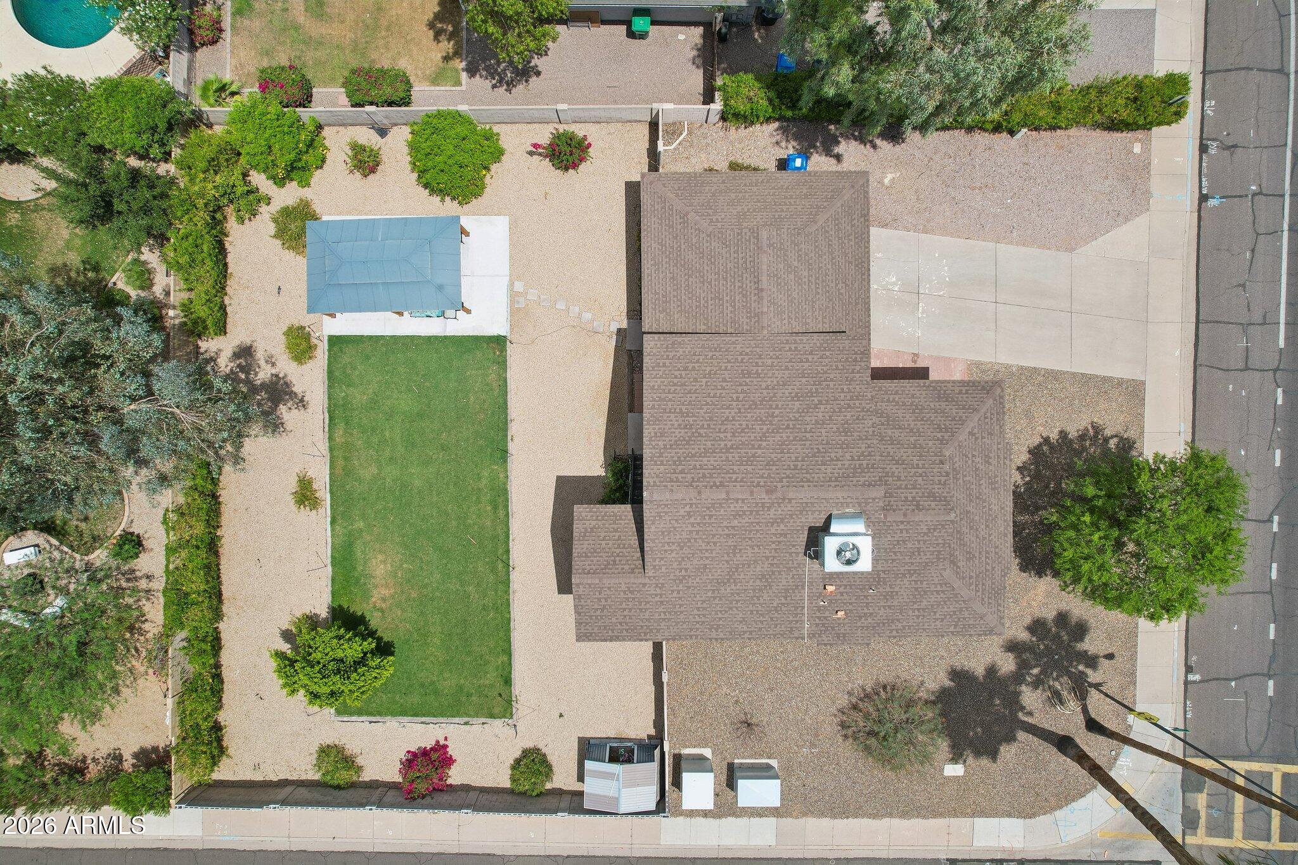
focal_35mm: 22
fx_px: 793
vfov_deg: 57.2
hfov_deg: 78.6
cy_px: 432
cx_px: 649
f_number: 2.8
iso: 110
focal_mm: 8.4
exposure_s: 1/2000
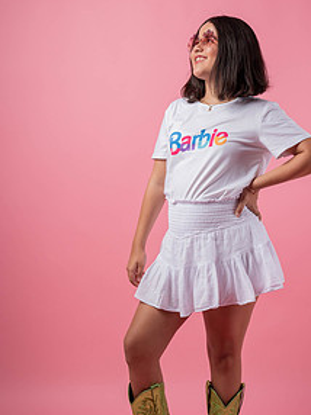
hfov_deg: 24.7
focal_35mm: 59
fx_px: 708
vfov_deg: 32.7
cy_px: 208
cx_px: 206
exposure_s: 1/200
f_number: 6.3
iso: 250
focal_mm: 39
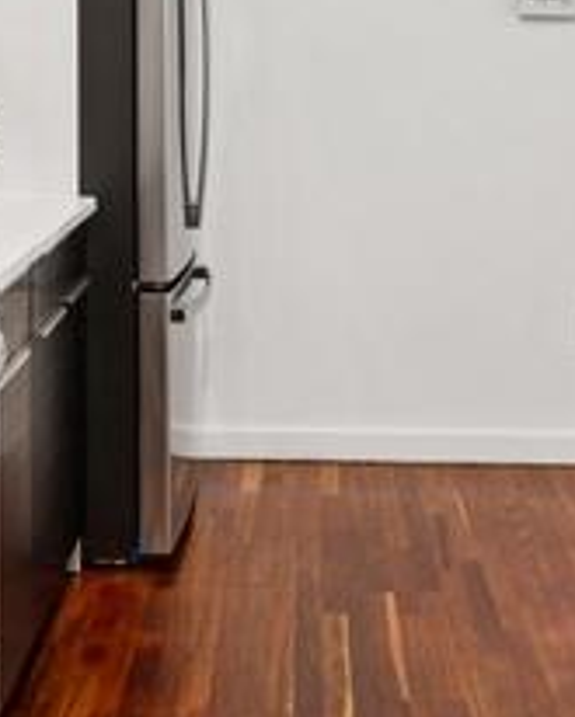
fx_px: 1488
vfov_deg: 25.9
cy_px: 26
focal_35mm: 70
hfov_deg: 21.9
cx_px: 254
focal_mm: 10
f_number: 8
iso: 250
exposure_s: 1/3.33
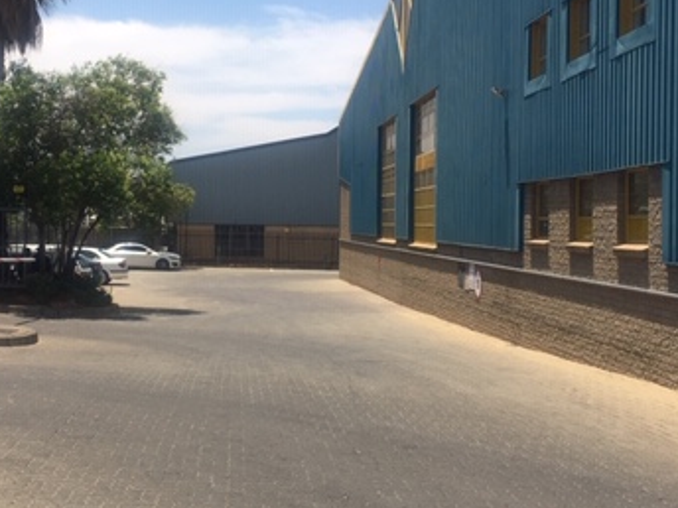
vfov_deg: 27.0
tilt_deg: +0.5
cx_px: 256
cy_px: 209
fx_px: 1058
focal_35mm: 54
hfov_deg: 35.4
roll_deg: +0.0
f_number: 2.2
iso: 25
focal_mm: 4.15
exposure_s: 1/1709
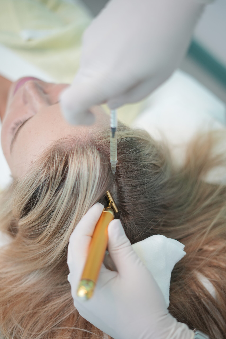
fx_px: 471
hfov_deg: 27.0
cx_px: 113
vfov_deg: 39.6
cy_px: 170
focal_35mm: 50
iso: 500
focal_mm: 50
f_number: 1.8
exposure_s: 1/350
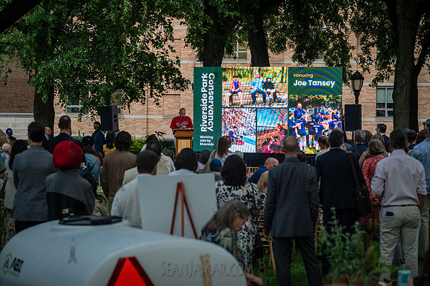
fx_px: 1074
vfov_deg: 15.2
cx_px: 215
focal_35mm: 90
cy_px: 143
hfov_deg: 22.6
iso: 2500
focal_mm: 90
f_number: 4
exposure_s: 1/2000
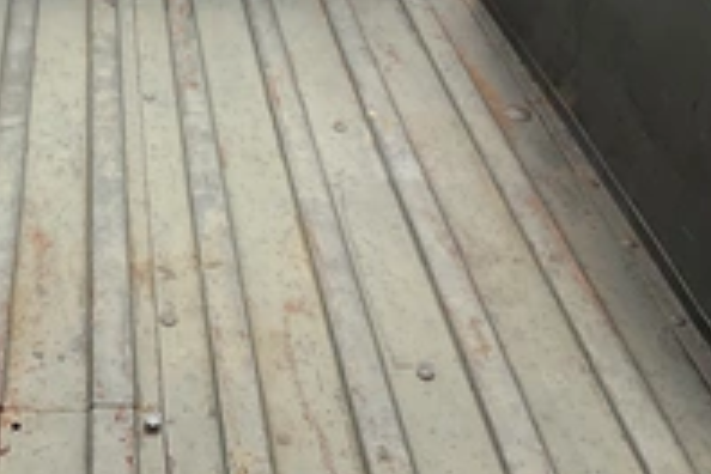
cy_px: 32
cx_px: 126
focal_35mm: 61
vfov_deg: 21.7
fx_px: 1205
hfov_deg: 31.9
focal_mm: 3
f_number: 1.8
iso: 25
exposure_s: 1/674
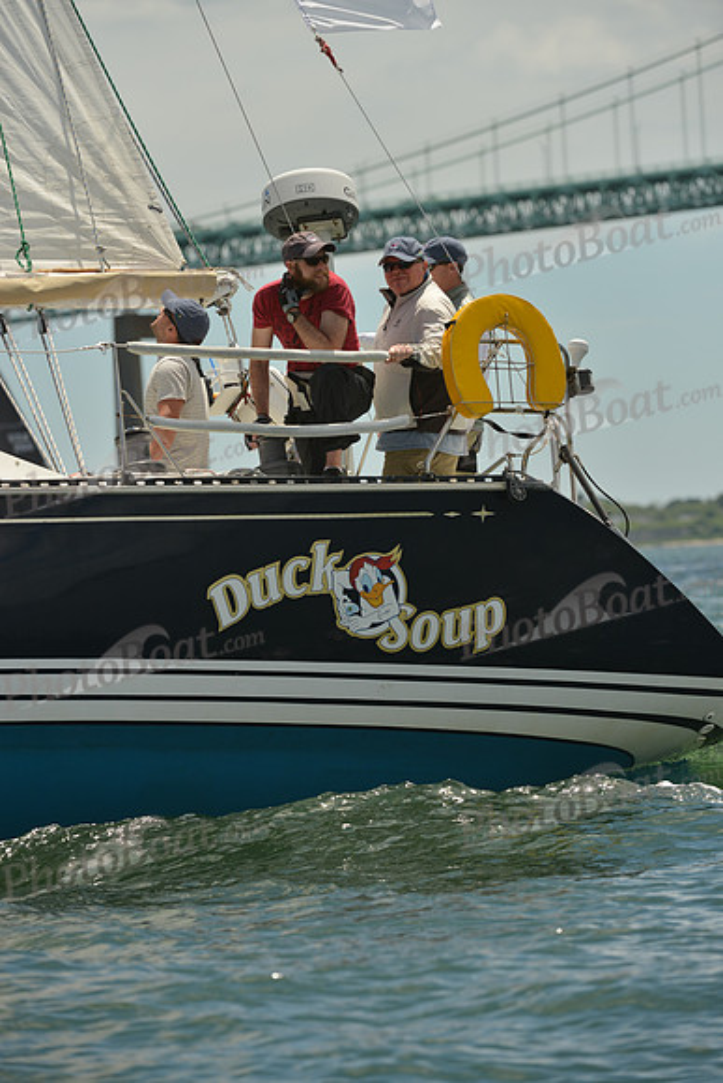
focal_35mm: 260
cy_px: 542
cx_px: 362
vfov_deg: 7.9
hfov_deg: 5.3
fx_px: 7827
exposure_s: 1/1000
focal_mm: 260
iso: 200
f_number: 6.3
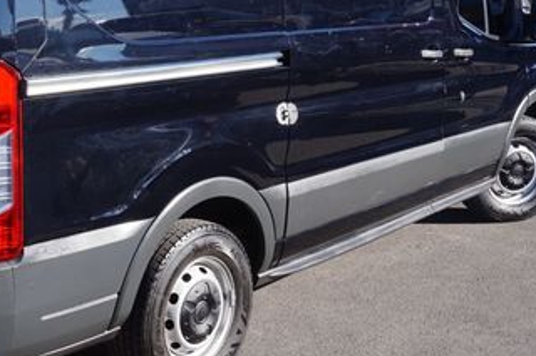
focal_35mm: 63
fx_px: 937
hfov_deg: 30.9
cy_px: 102
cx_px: 87
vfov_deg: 21.4
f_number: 10
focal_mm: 21
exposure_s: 1/80
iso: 100
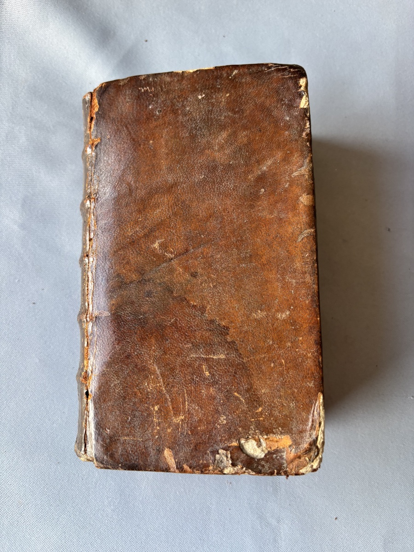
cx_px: 207
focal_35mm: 26
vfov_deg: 67.3
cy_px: 276
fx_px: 415
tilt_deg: -82.4
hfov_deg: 53.1
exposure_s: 1/121
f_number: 1.6
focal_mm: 5.96
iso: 125
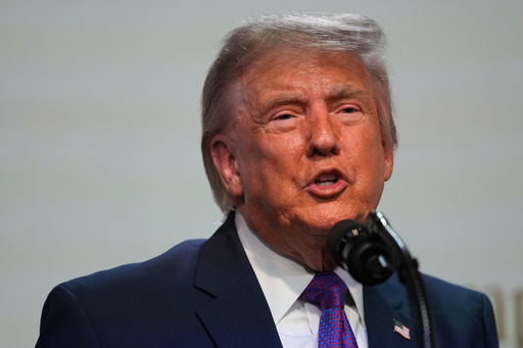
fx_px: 6535
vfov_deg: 3.1
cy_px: 174
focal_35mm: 450
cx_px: 262
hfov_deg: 4.6
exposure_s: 1/250
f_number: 2.8
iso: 1250
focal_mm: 300
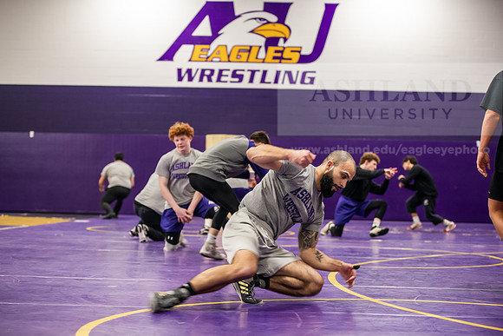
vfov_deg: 19.5
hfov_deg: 28.8
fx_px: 978
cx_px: 252
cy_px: 168
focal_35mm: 70
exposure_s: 1/200
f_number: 3.2
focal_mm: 70
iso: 1600
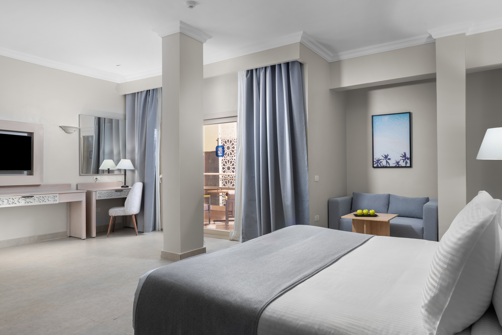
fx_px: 335
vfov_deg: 53.1
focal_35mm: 24
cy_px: 168
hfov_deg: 73.7
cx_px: 251
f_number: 11
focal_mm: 24
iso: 100
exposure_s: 1/100
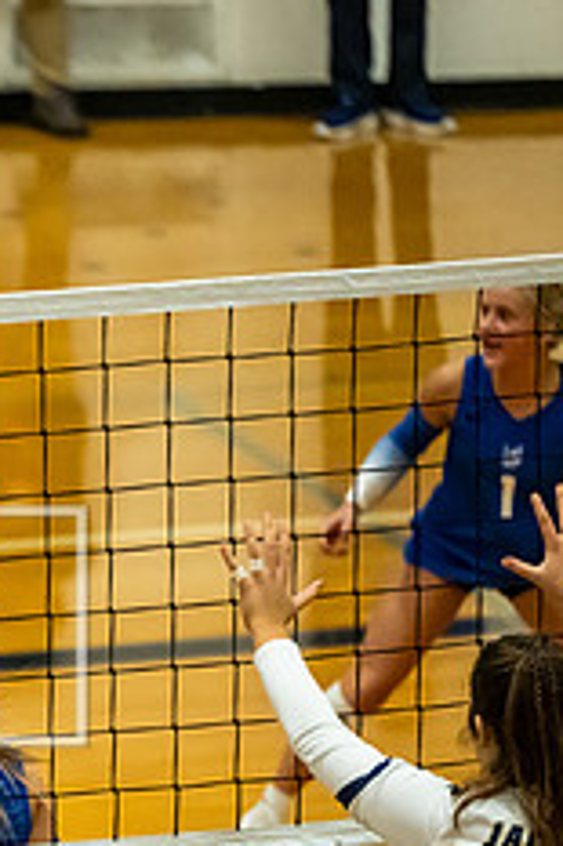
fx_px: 11699
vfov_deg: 4.1
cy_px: 626
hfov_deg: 2.7
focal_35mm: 498
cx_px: -389
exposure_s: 1/1250
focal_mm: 200
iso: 5000
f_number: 2.8
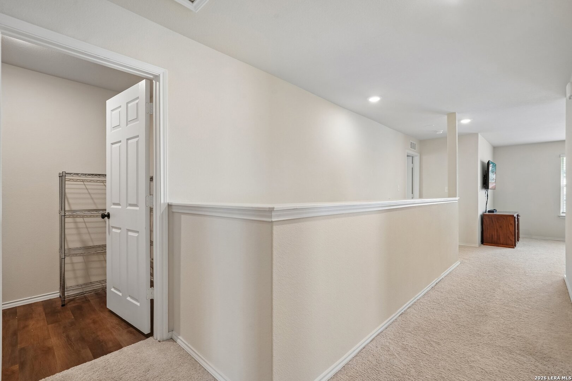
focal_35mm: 16
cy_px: 190
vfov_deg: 73.7
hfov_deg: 96.7
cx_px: 286
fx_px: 254
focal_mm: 16
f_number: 8
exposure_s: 1/20
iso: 800
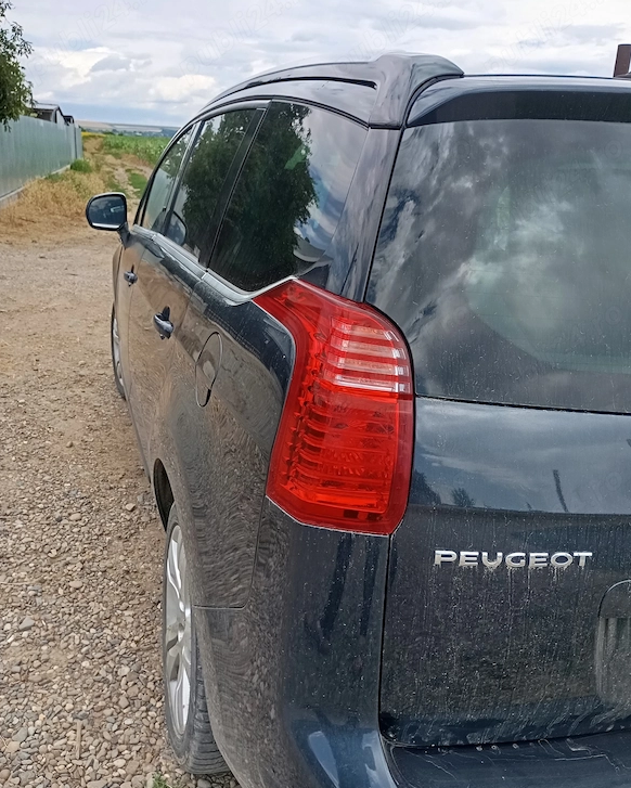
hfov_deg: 48.5
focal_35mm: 30
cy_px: 391
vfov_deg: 58.8
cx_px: 324
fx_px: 700
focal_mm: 4.27
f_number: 1.8
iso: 101
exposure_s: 1/284
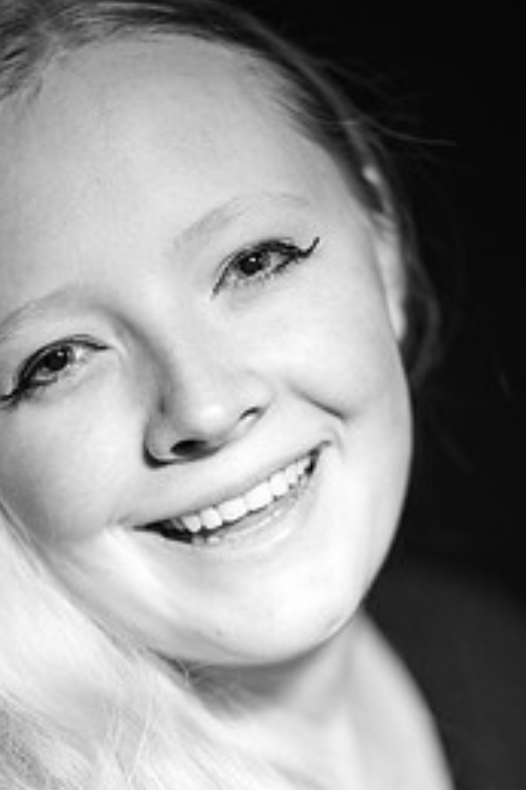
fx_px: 3994
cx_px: 134
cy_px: 541
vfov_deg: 11.3
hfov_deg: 7.5
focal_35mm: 182
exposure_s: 1/200
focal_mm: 105
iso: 80
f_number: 1.4
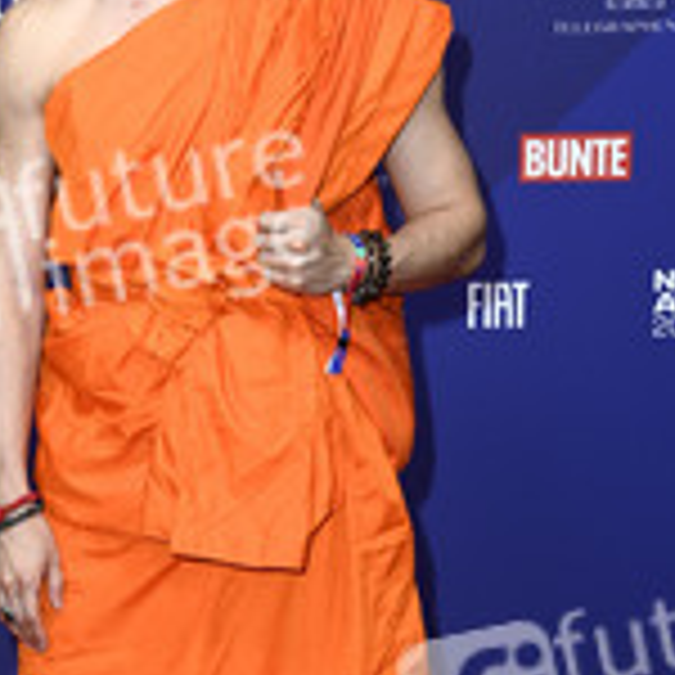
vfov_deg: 18.2
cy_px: 464
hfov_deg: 18.2
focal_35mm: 95
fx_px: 2096
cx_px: 220
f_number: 5.6
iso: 500
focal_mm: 42
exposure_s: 1/250
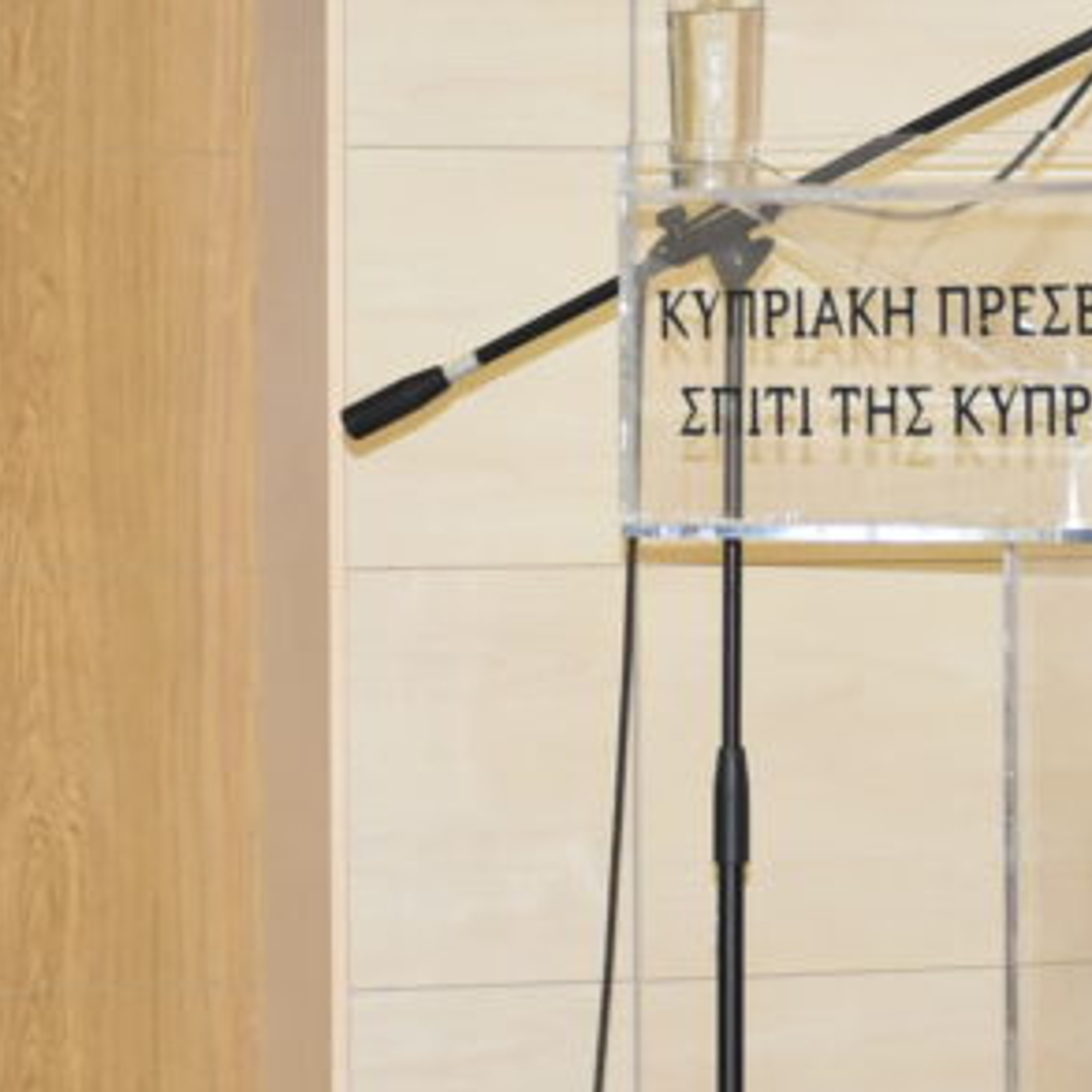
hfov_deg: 7.5
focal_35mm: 232
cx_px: 1282
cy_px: 526
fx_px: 8280
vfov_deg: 7.5
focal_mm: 52
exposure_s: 1/60
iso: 1600
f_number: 5.6
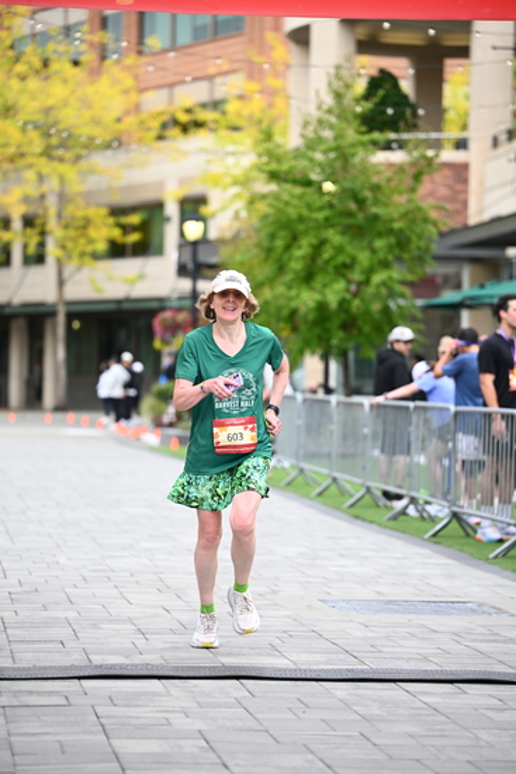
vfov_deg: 17.8
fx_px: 2471
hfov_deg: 11.9
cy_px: 387
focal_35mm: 115
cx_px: 258
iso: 640
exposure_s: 1/1600
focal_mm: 115
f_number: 2.8
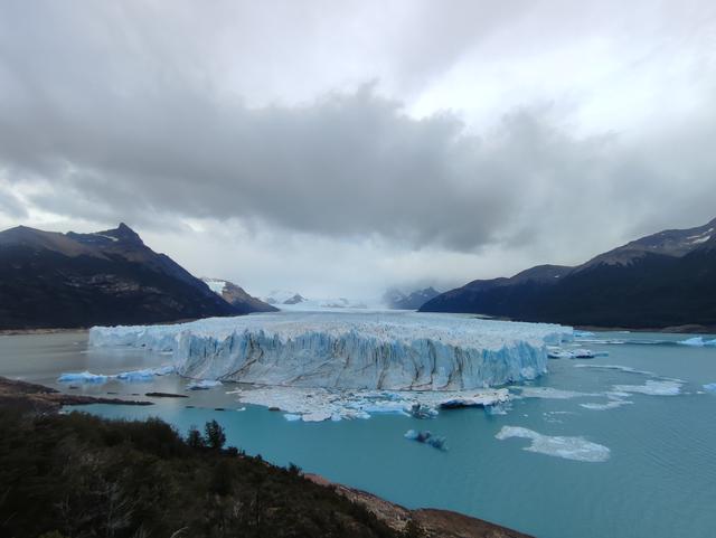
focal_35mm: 16
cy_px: 269
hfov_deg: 94.5
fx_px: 331
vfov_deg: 78.2
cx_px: 358
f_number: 2.2
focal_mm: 1.65
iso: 50
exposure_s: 1/873
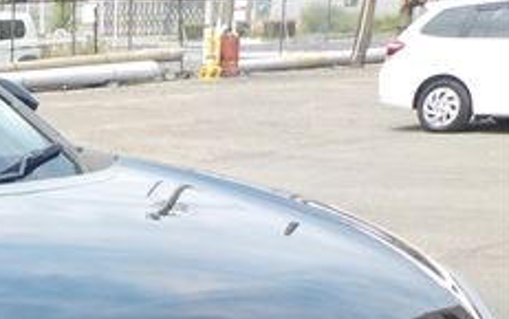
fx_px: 1222
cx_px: -189
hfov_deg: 20.9
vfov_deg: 14.1
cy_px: 447
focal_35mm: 88
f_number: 3.3
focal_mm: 4.1
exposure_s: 1/500
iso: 125
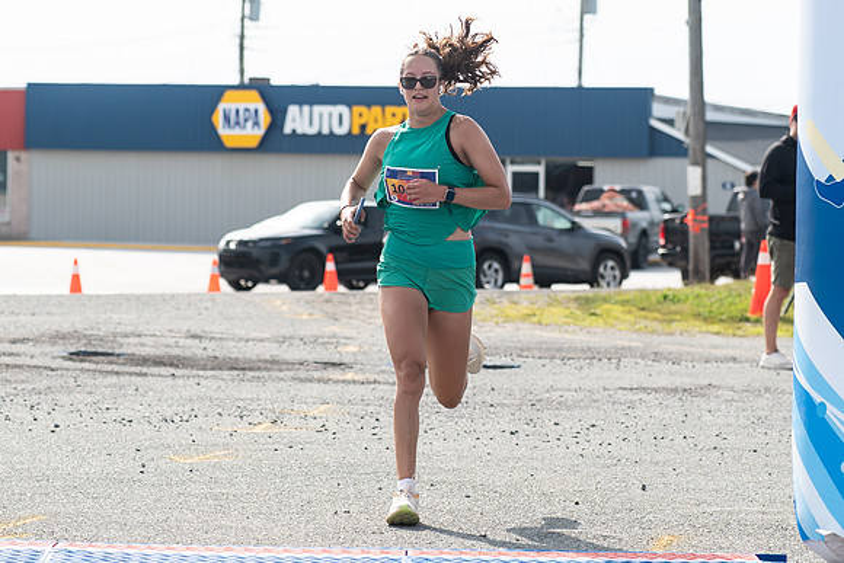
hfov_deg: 13.6
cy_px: 96
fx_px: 3535
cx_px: 422
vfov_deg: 9.1
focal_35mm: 151
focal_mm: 85
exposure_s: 1/1600
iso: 250
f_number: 4.5
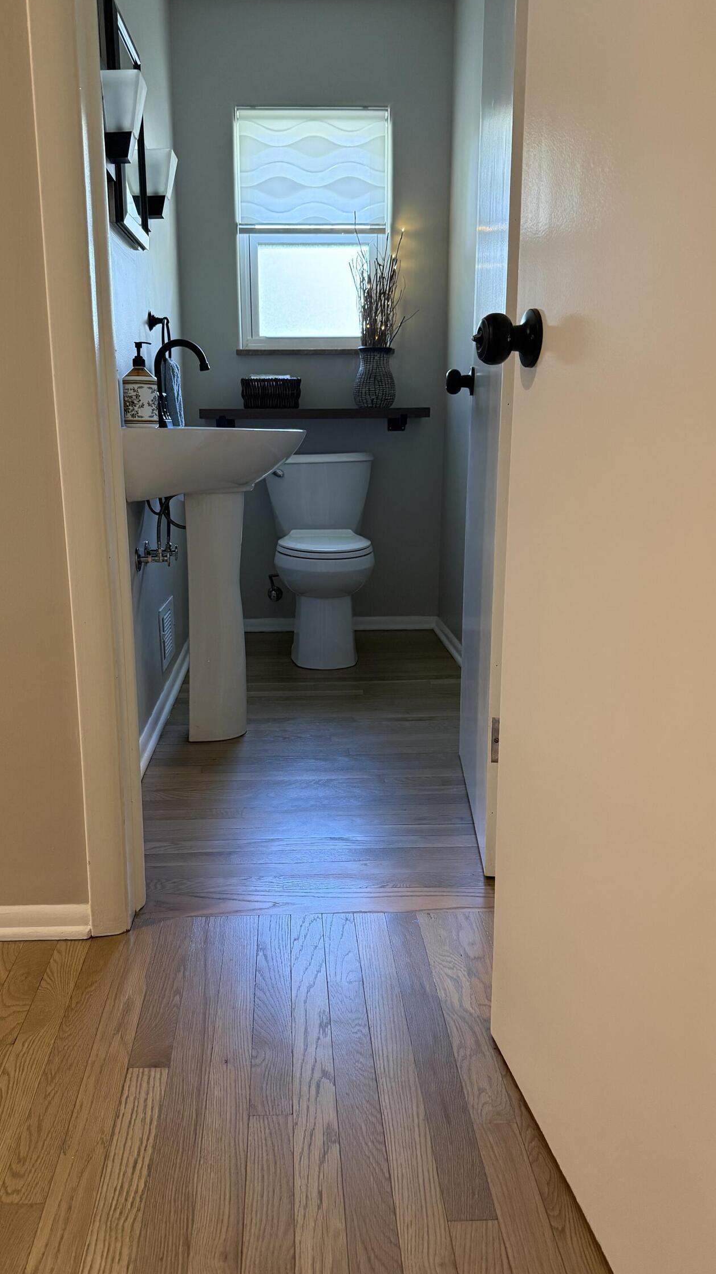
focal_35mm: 27
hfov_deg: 42.8
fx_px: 911
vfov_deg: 69.9
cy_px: 643
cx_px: 319
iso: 320
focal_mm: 6.76
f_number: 1.78
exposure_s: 1/60
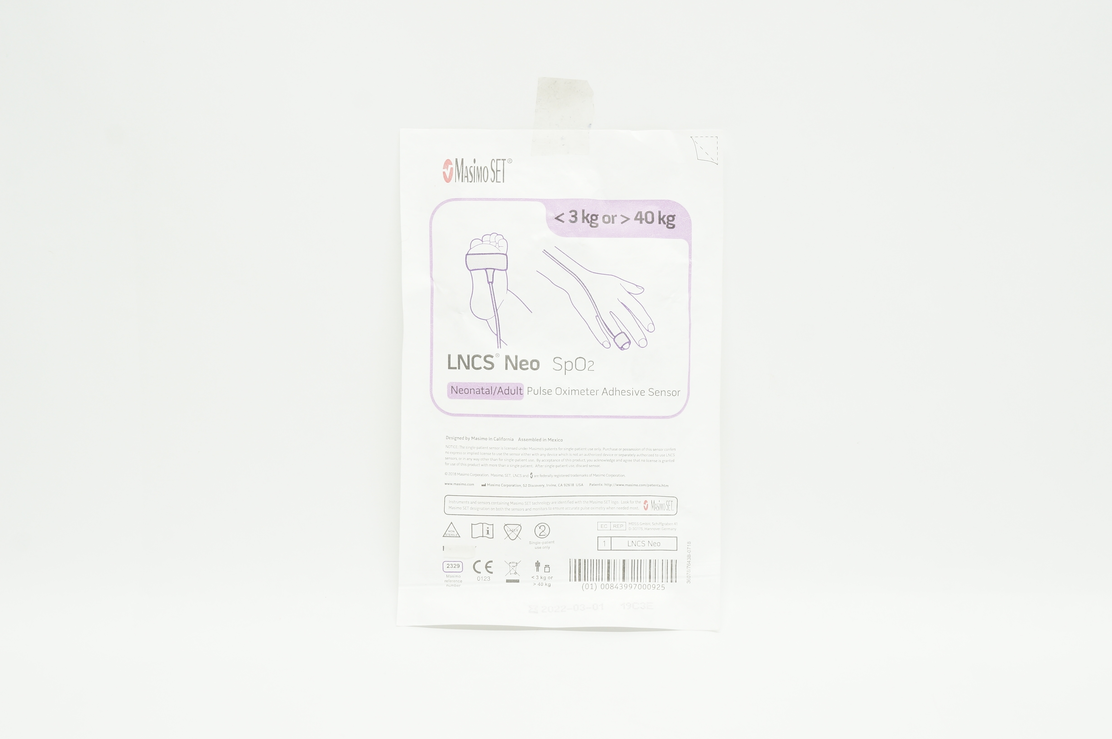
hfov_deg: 31.9
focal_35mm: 63
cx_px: 556
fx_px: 1944
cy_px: 370
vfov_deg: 21.5
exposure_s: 1/25
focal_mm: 42
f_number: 9
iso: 400
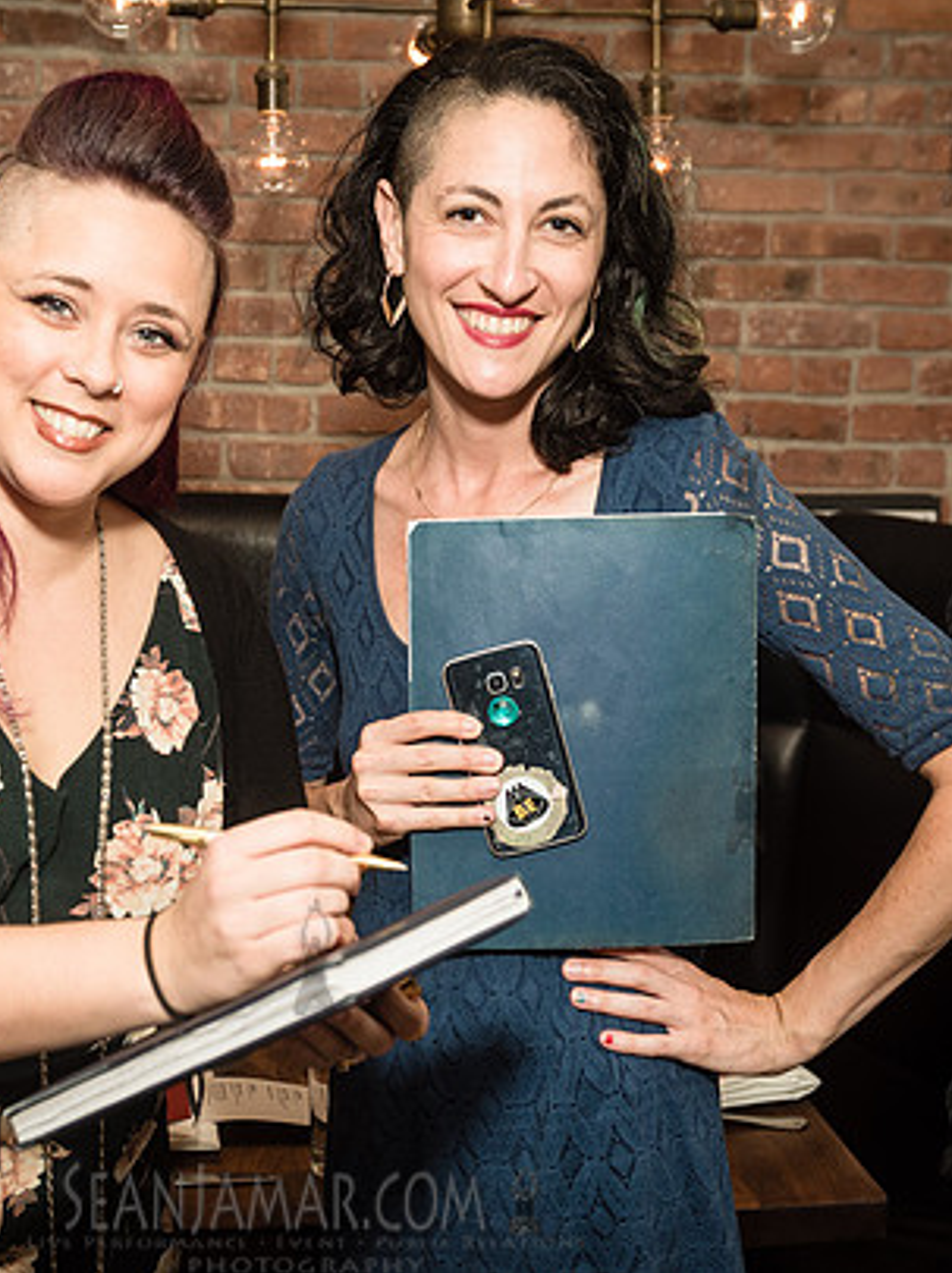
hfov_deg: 28.9
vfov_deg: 38.2
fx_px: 1836
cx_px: 330
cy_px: 674
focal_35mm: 50
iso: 500
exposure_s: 1/200
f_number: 4
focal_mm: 32
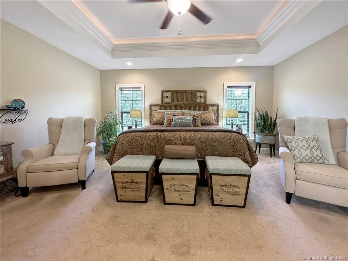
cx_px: 174
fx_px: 141
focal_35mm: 14
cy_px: 130
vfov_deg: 85.7
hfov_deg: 102.1
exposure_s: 1/60
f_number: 2.2
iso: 200
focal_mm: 2.22
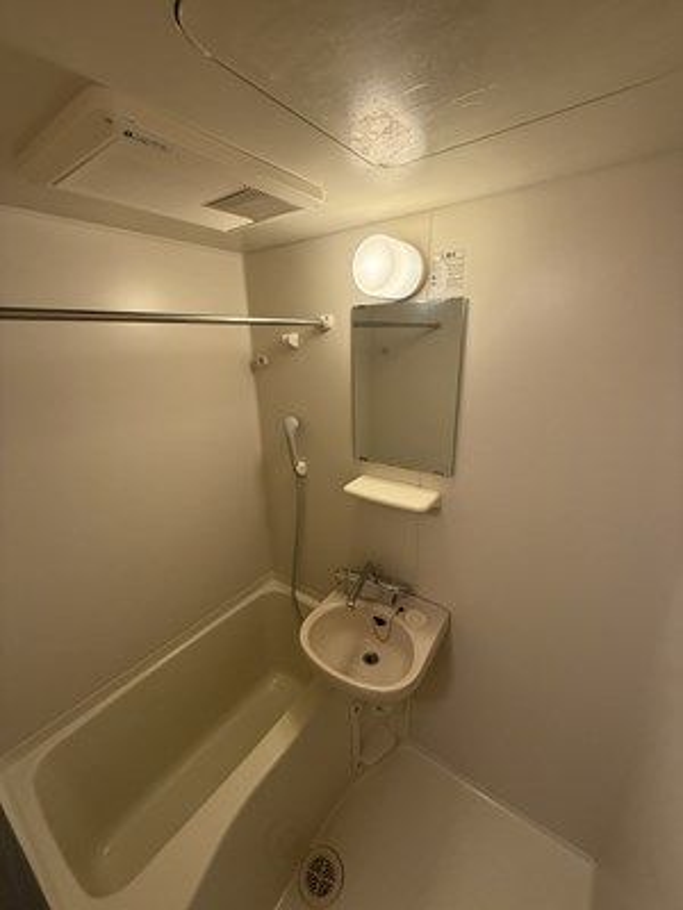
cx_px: 342
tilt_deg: -15.8
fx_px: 368
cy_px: 455
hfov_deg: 85.7
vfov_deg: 102.1
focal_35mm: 14
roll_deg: +1.1
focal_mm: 2.22
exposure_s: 1/100
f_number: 2.2
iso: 320
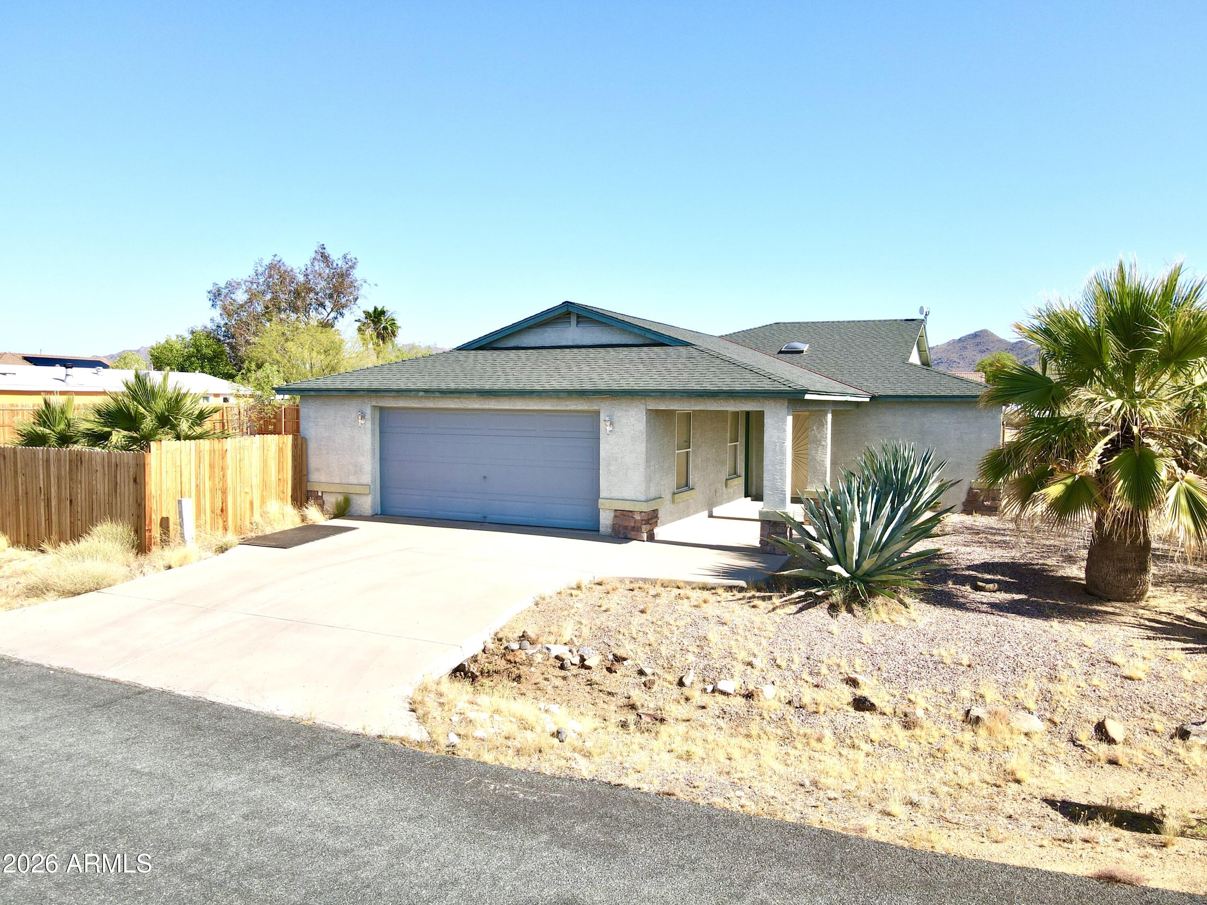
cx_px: 604
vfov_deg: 56.8
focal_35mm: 24
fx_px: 837
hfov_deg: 71.6
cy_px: 452
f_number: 2.8
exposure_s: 1/640
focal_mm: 4.5
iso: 100
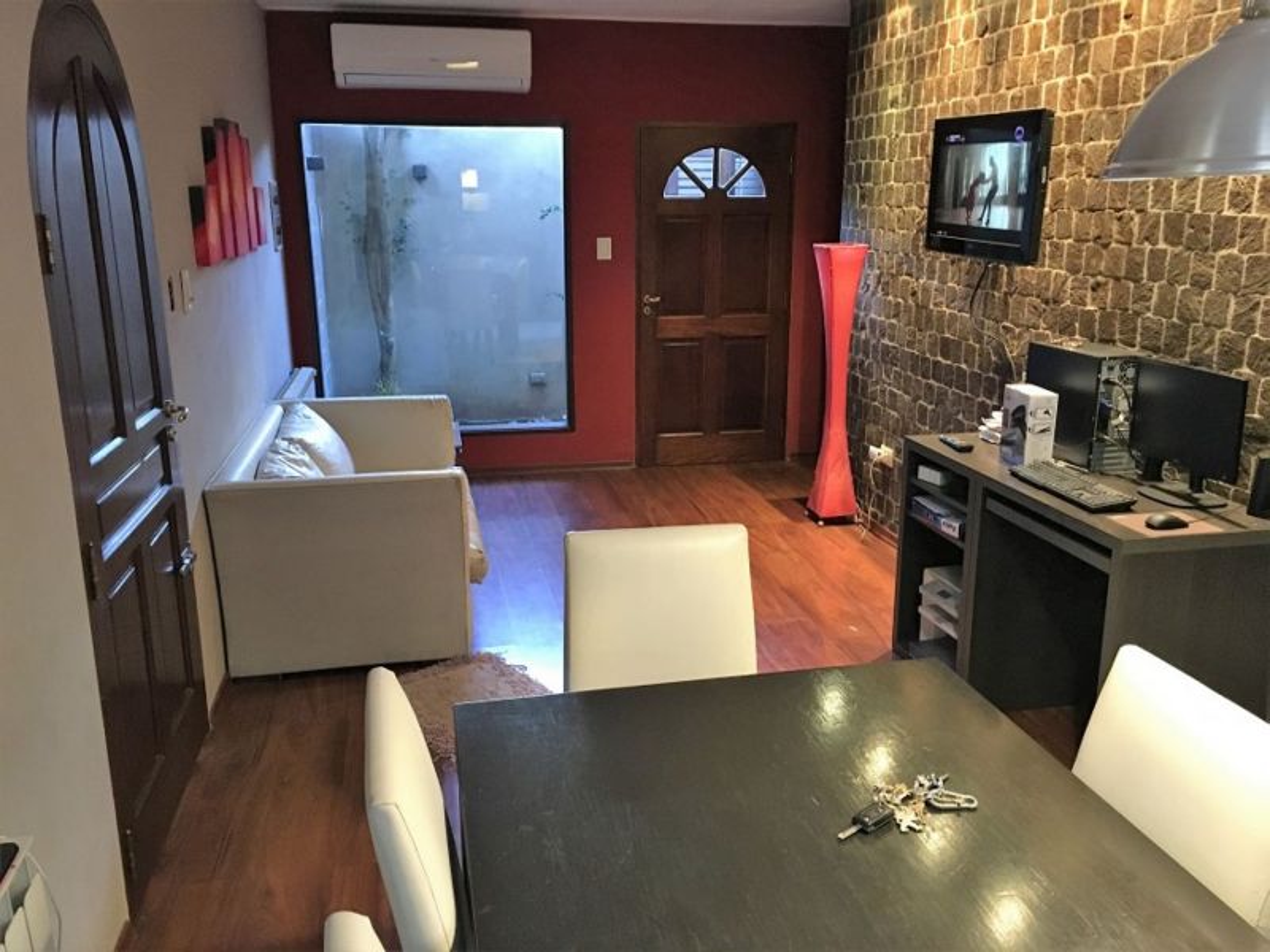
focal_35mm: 29
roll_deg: +0.4
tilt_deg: -15.5
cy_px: 476
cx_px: 635
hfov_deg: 61.7
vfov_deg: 48.2
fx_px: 1064
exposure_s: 1/17
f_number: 2.2
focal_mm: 4.15
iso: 200
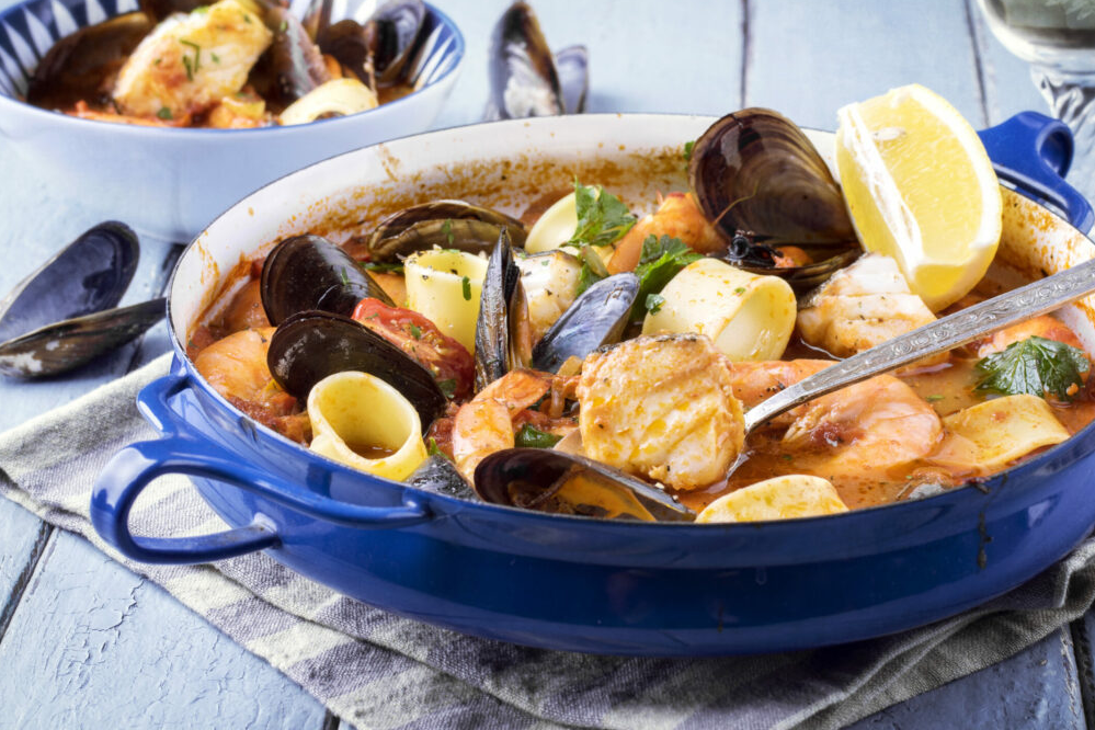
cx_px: 585
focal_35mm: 90
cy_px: 387
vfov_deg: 15.2
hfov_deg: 22.6
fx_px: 2737
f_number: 9
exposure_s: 1/100
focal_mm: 50
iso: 100
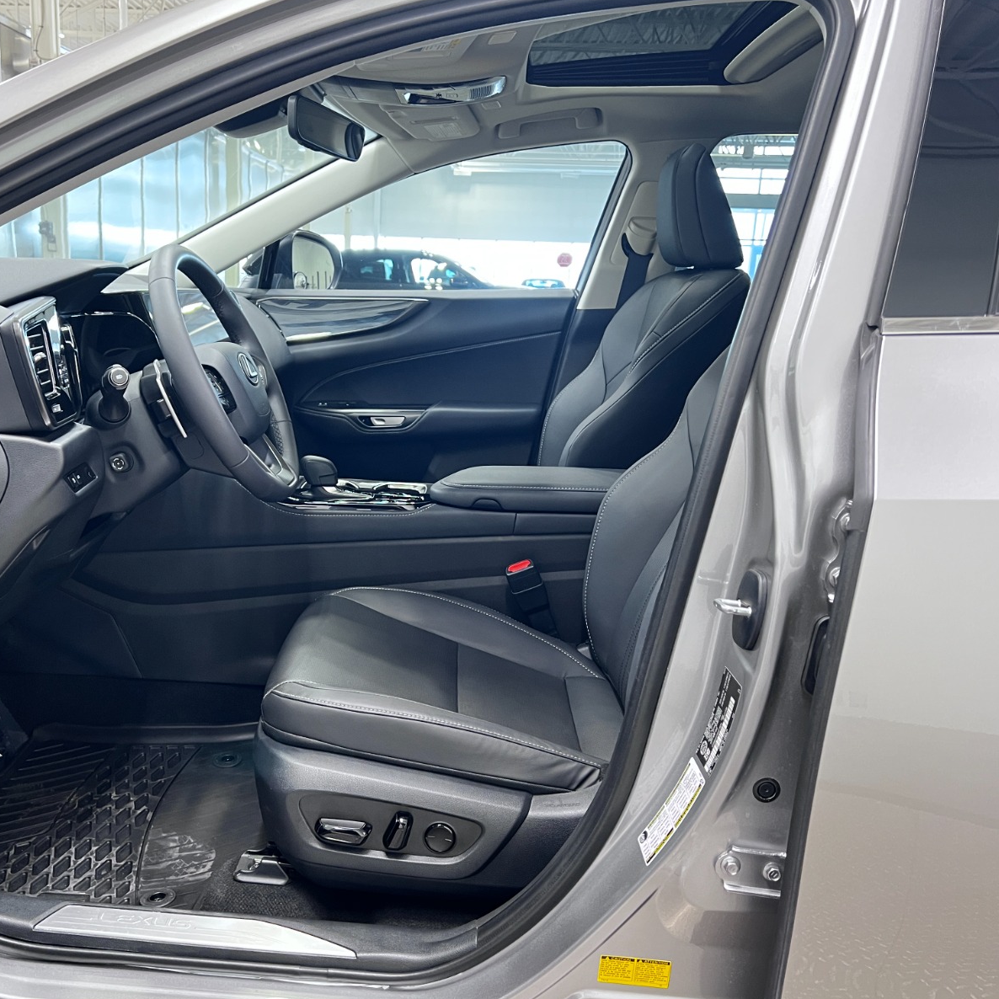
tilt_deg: -12.8
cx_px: 380
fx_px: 1012
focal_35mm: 31
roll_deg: -2.0
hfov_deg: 52.0
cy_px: 498
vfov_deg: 52.5
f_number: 1.5
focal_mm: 5.7
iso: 200
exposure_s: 1/60
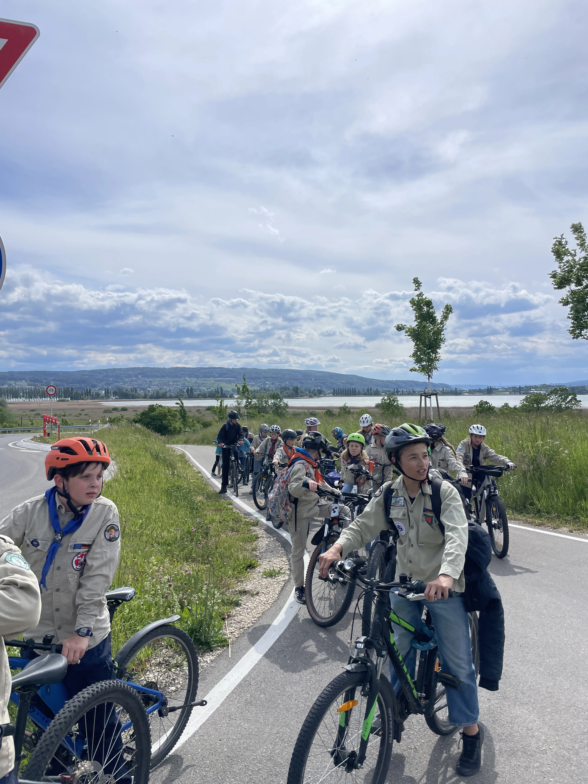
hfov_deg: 53.1
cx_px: 294
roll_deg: +0.3
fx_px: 589
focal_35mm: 26
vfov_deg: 67.3
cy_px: 392
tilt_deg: +1.9
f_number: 1.6
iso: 32
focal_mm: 4.2
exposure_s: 1/8403
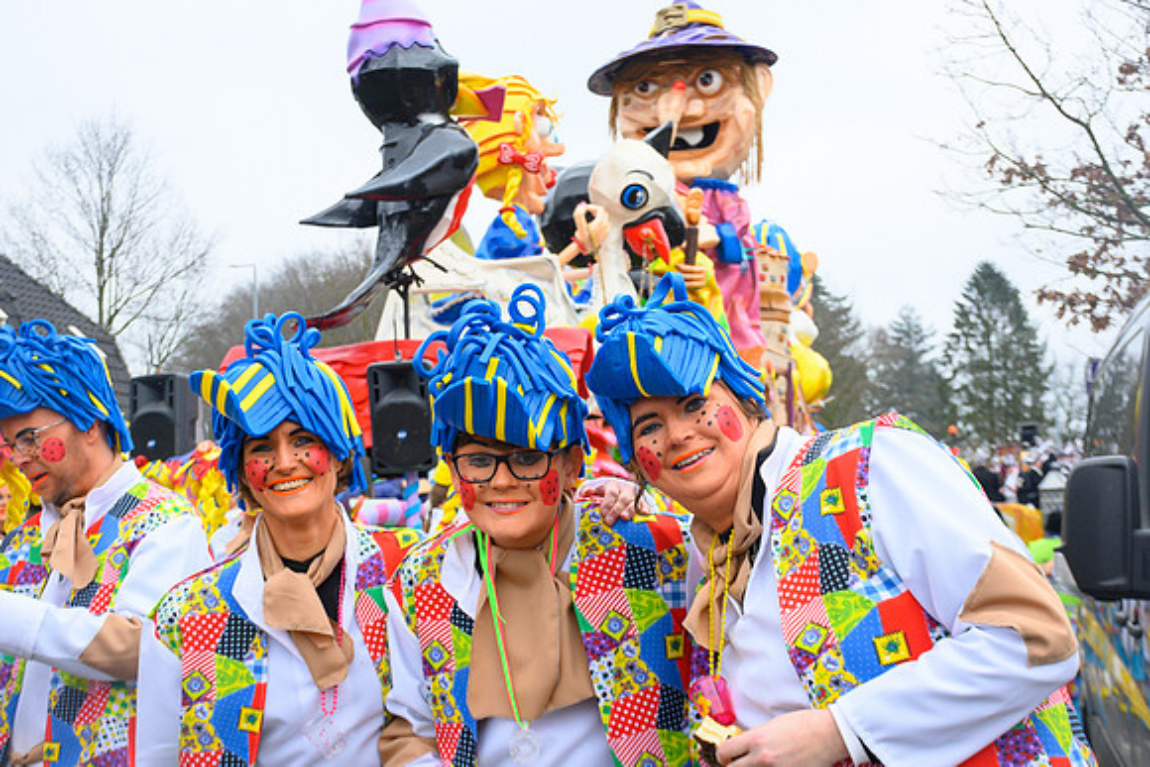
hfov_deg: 35.2
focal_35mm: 57
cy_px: 434
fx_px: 1815
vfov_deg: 23.9
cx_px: 594
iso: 400
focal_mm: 32
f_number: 6.3
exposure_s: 1/800
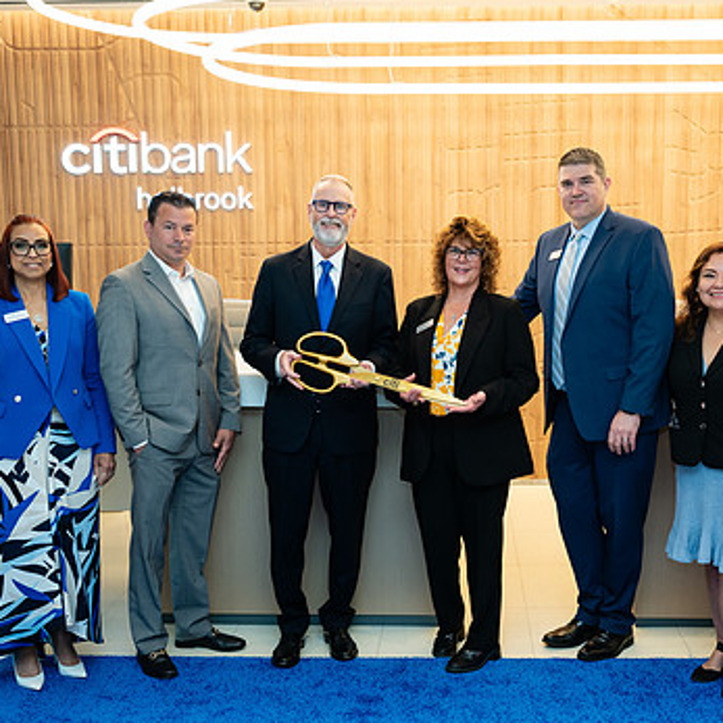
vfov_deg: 38.3
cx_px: 439
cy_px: 386
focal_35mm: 44
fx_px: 1040
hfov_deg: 38.2
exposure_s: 1/200
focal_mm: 30.5
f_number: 3.5
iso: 500
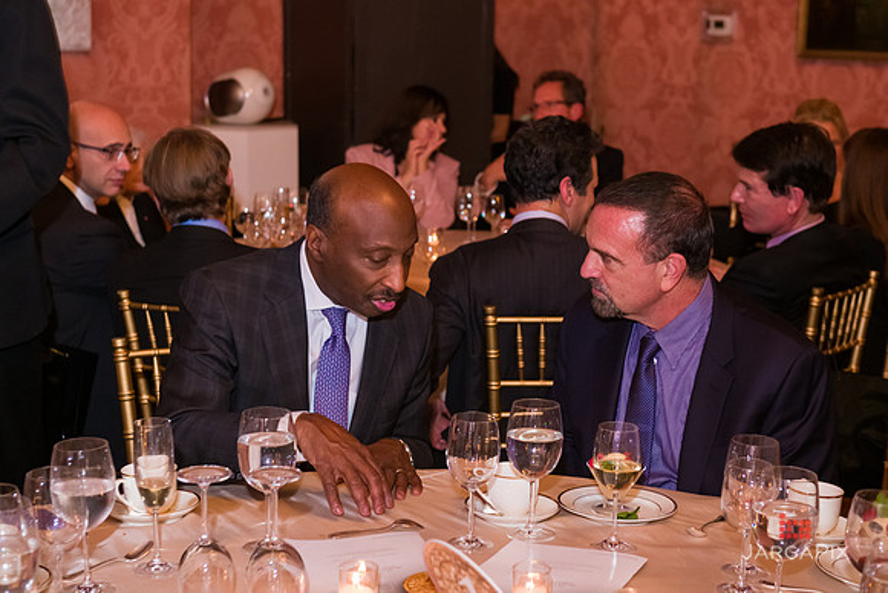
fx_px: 1530
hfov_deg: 32.4
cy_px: 296
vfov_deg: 21.9
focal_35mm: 62
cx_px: 444
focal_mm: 62
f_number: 5
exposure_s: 1/80
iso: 3200
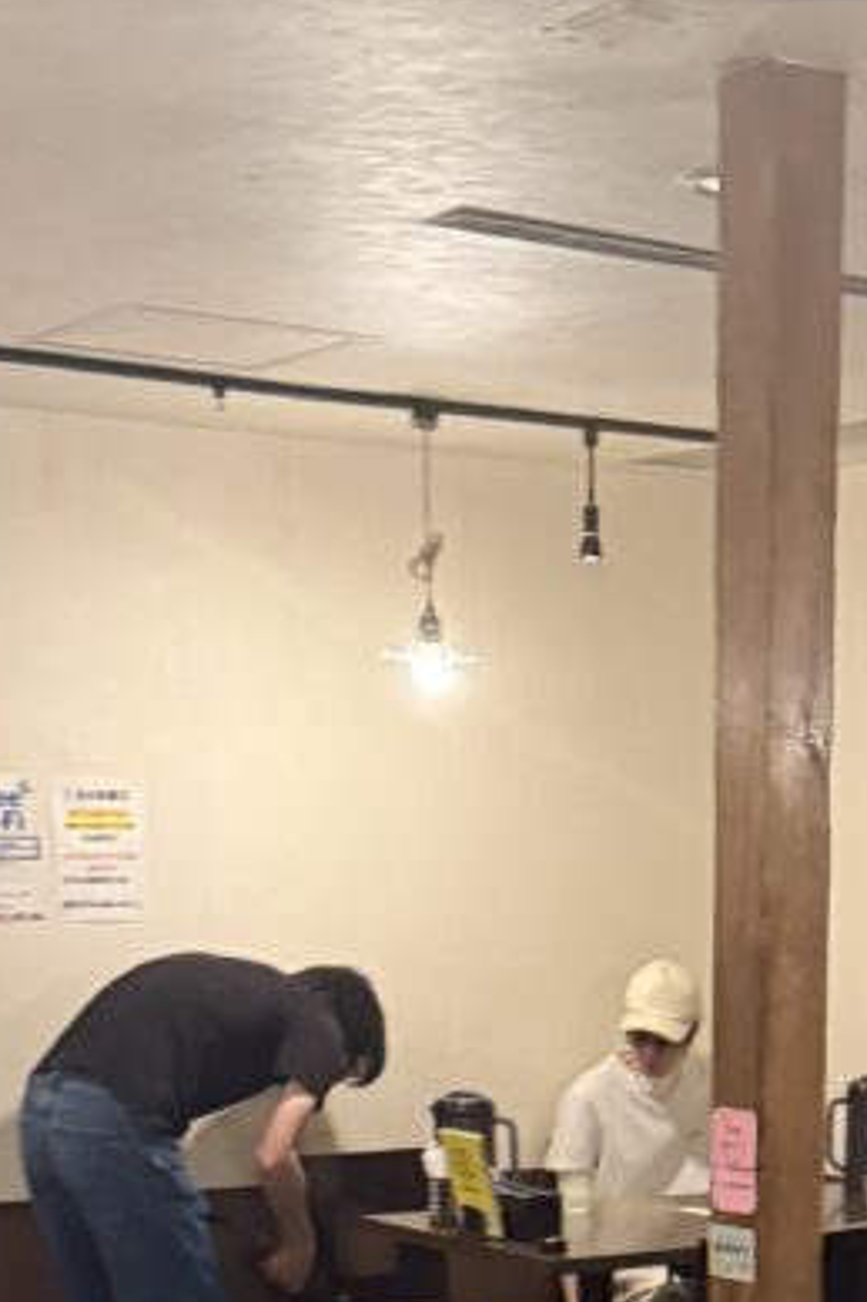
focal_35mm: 77
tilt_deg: -11.1
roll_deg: -0.6
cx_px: 767
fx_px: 2784
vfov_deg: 24.6
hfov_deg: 17.5
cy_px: 1422
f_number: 1.78
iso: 640
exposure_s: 1/50
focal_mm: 6.76
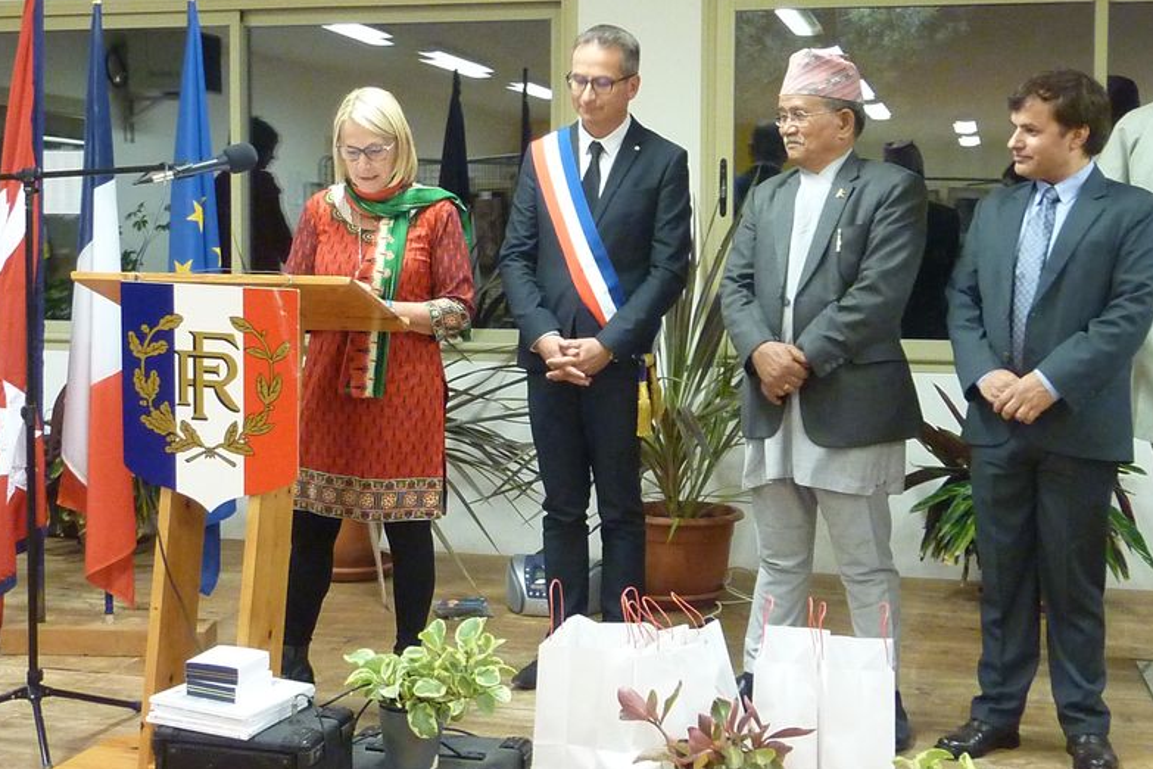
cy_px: 348
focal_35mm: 51
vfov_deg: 26.5
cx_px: 571
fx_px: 1633
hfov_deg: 38.9
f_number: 3.3
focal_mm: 4.4
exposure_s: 1/13
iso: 400
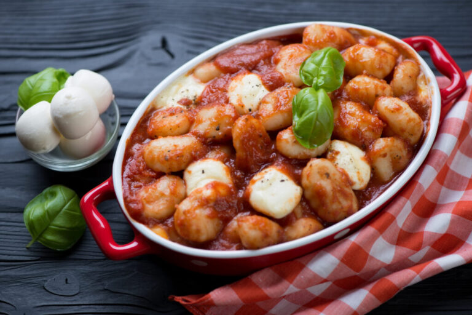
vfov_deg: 13.0
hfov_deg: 19.5
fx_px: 1377
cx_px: 236
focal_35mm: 105
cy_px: 158
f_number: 4
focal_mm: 105
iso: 100
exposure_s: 1/125
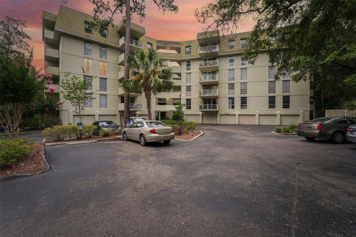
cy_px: 118
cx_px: 178
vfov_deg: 76.2
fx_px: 151
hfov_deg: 99.3
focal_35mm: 15
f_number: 11
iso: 320
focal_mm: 15.3
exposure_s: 1/80
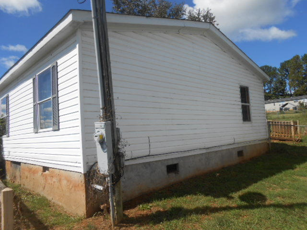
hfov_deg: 67.3
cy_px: 115
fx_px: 231
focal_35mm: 26
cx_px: 154
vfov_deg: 53.1
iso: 80
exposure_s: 1/1000
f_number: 3.5
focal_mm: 4.6
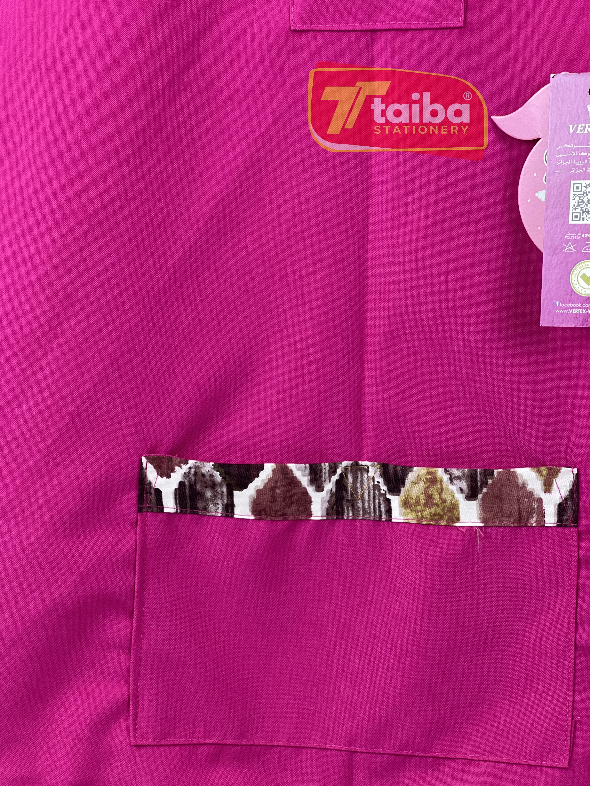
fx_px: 1750
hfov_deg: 19.1
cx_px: 295
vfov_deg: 25.3
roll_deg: -1.1
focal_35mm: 77
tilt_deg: -7.0
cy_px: 393
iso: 100
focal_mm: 9
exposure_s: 1/100
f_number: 2.8
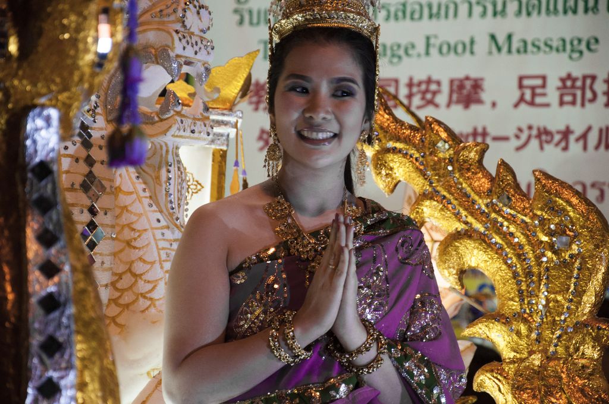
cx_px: 304
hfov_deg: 13.1
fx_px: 2661
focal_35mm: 158
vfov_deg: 8.7
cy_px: 202
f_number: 5.6
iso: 800
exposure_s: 1/60
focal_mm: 105
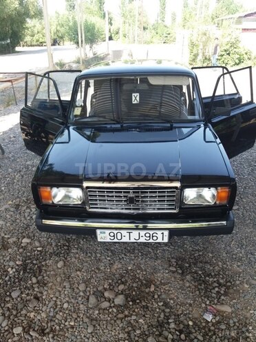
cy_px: 171
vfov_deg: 63.4
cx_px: 128
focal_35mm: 28
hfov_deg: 49.7
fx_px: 276
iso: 64
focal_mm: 3.7
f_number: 1.9
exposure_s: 1/240
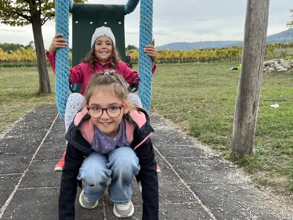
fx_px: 288
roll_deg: -0.4
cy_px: 118
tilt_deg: -11.8
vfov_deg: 41.8
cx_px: 106
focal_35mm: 34
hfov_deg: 53.2
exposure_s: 1/203
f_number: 1.6
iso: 50
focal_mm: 5.1
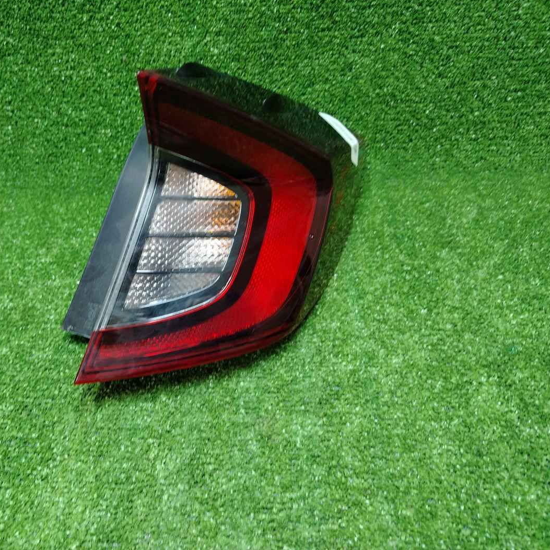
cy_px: 268
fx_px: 521
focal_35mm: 29
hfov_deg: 54.6
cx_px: 188
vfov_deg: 55.6
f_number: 1.75
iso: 465
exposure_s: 1/33
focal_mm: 5.25
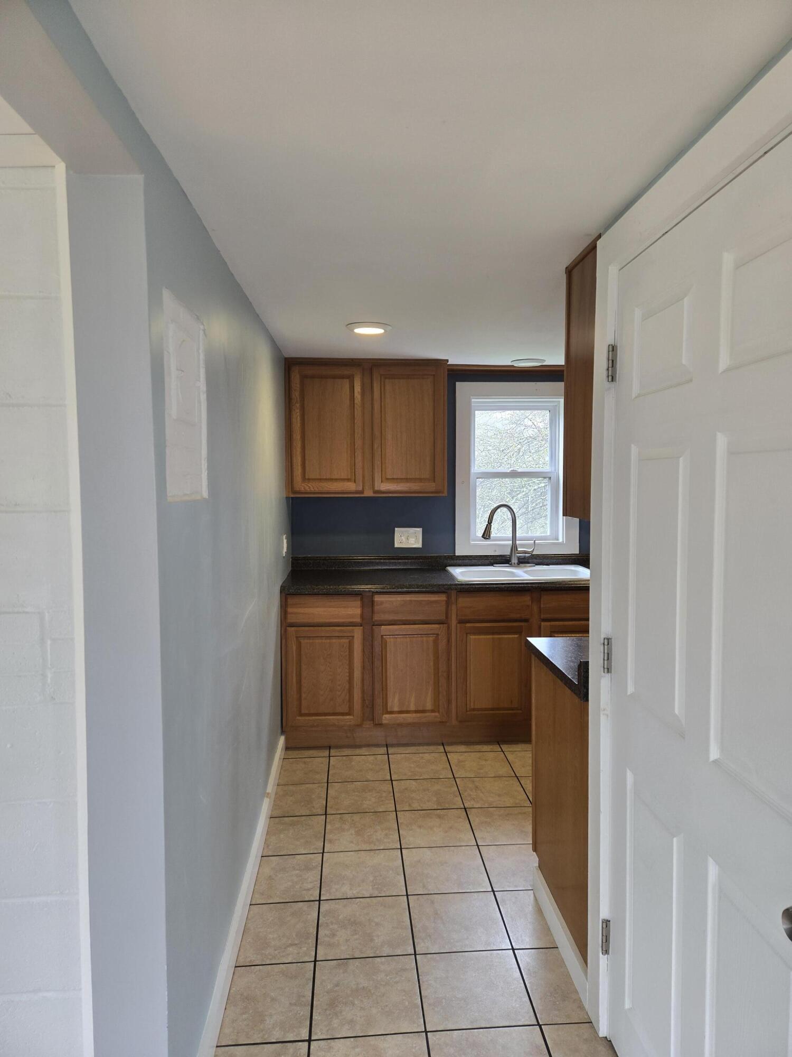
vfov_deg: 73.9
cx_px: 396
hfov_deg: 58.9
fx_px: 702
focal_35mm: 23
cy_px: 528
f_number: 1.8
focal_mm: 5.4
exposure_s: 1/120
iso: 80
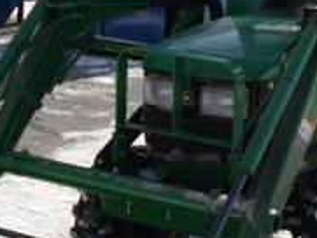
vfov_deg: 14.1
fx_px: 962
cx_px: 357
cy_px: 84
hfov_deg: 18.0
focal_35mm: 105
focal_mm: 6.3
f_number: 7.6
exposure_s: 1/180
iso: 80
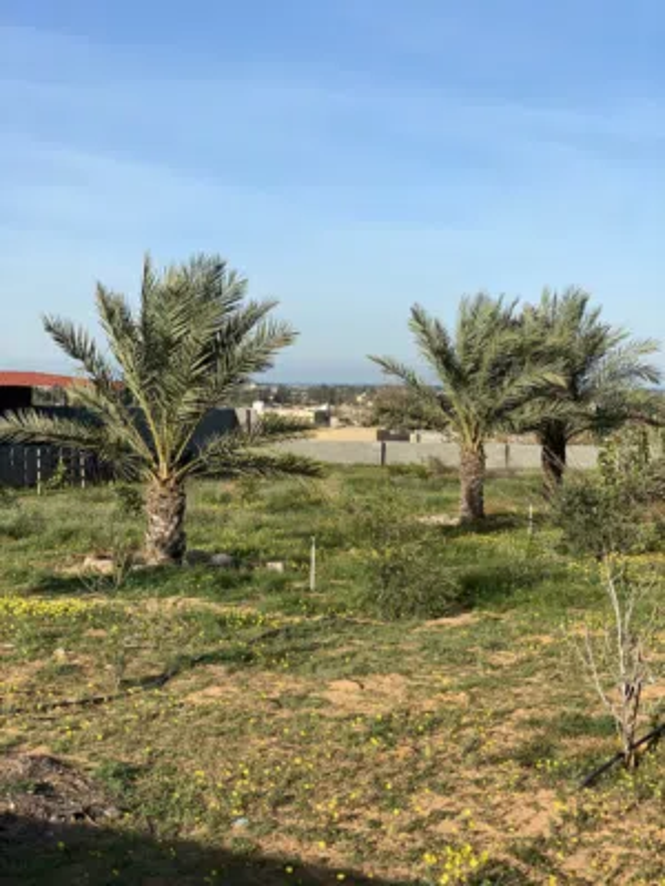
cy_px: 443
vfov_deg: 36.8
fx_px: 1332
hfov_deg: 28.0
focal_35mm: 52
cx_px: 332
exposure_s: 1/1453
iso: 20
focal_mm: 6
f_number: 2
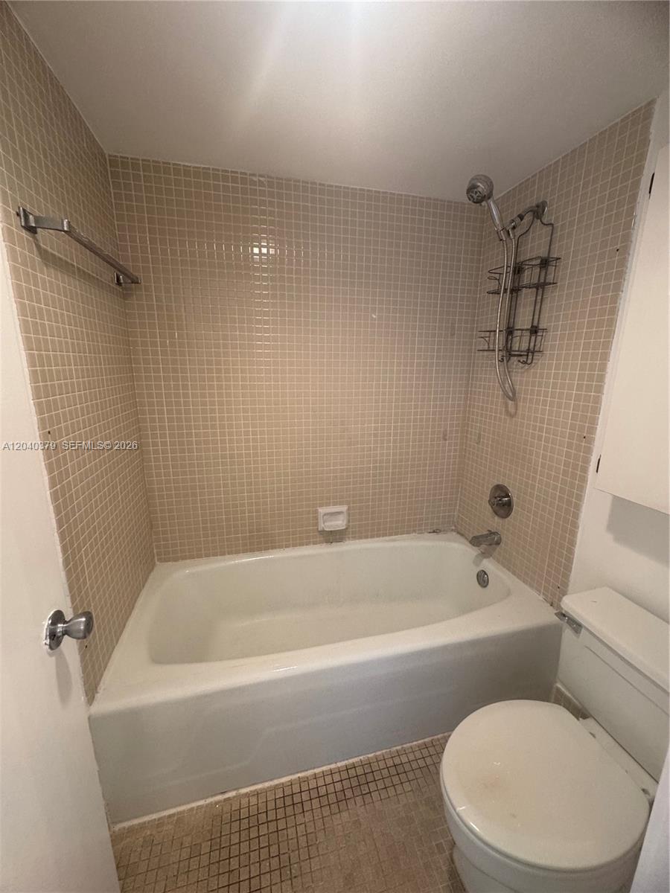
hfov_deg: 85.7
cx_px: 335
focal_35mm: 14
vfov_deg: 102.1
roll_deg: -0.5
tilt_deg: -13.4
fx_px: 361
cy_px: 446
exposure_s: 1/60
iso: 200
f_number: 2.2
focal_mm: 2.22
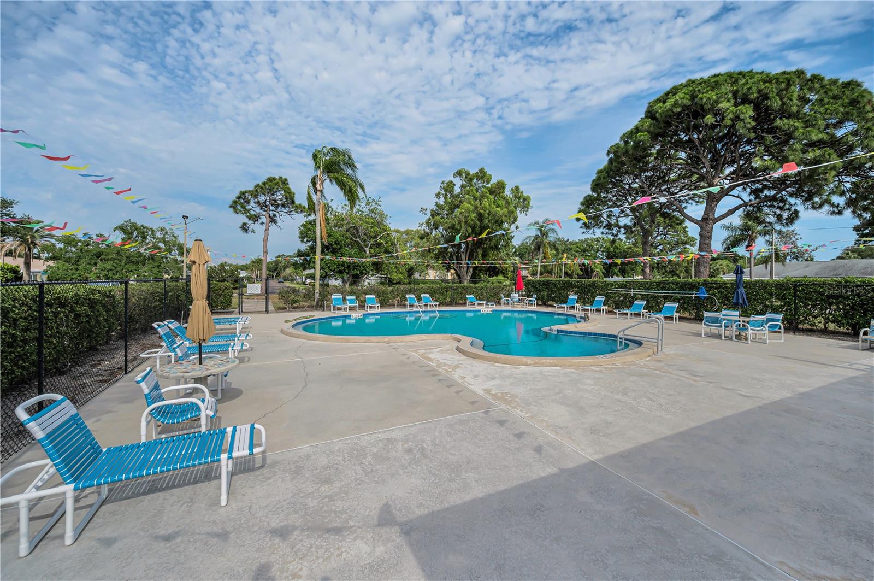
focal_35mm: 14
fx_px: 340
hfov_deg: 104.3
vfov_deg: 81.1
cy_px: 290
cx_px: 437
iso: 320
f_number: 8
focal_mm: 14
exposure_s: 1/3200
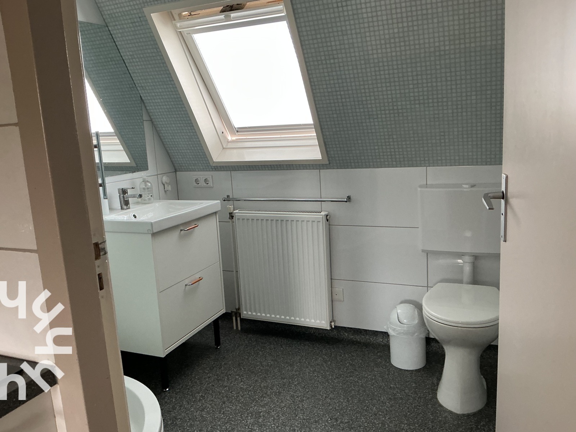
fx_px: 483
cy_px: 216
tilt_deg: -9.6
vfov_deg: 48.2
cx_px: 288
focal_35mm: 29
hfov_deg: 61.7
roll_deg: +3.4
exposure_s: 1/60
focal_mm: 3
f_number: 1.8
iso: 100
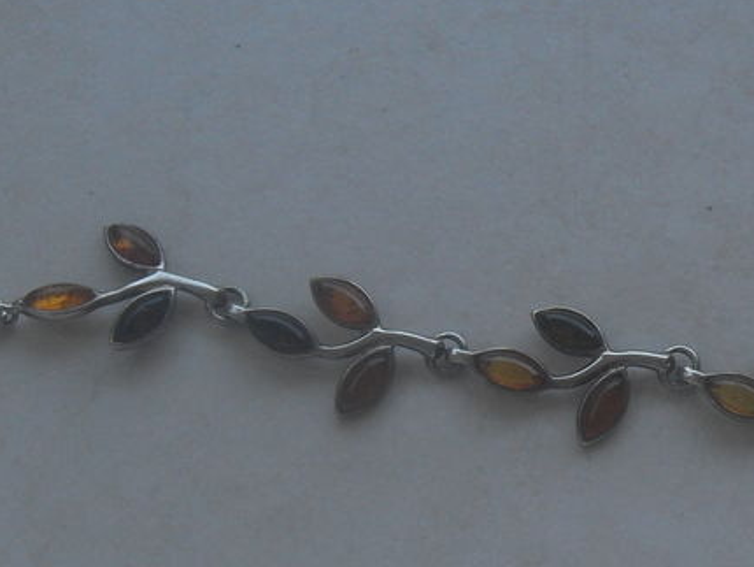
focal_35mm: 86
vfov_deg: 17.2
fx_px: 1874
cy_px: 327
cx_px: 621
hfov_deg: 22.4
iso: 80
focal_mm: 6.3
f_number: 2.8
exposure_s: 1/125
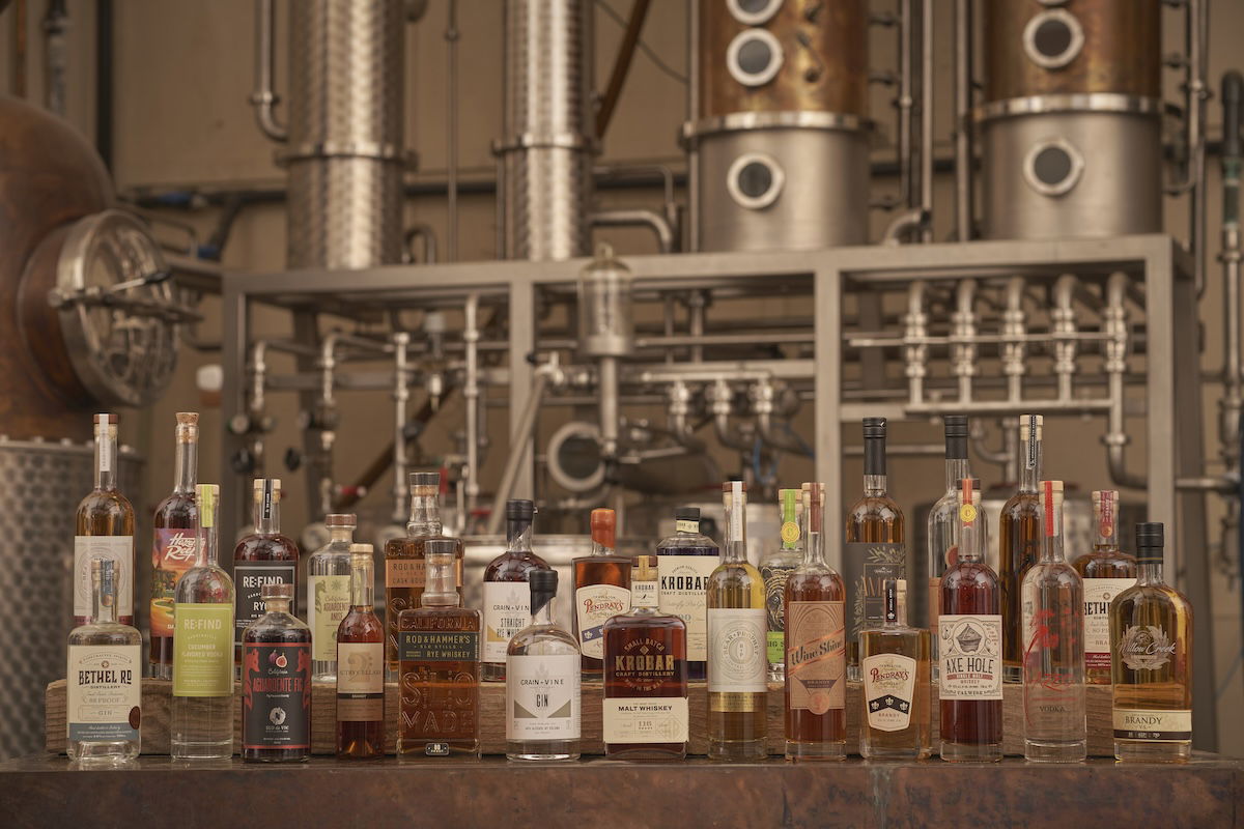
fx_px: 2937
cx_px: 622
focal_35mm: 85
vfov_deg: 16.1
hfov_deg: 23.9
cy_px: 414
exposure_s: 1/200
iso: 200
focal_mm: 85
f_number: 4
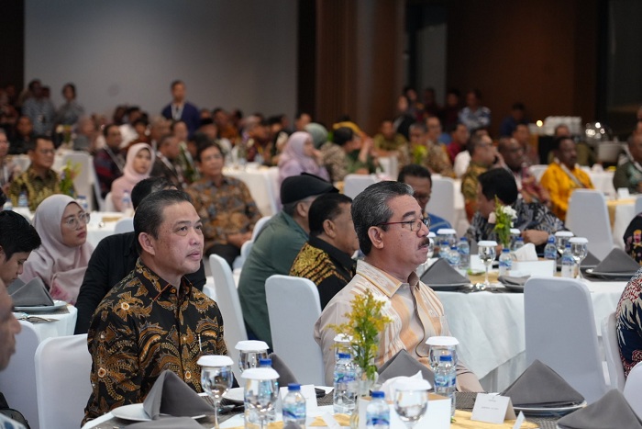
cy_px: 214
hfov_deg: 19.5
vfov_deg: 13.0
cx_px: 321
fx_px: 1873
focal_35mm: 105
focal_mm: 105
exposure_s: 1/160
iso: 4000
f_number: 4
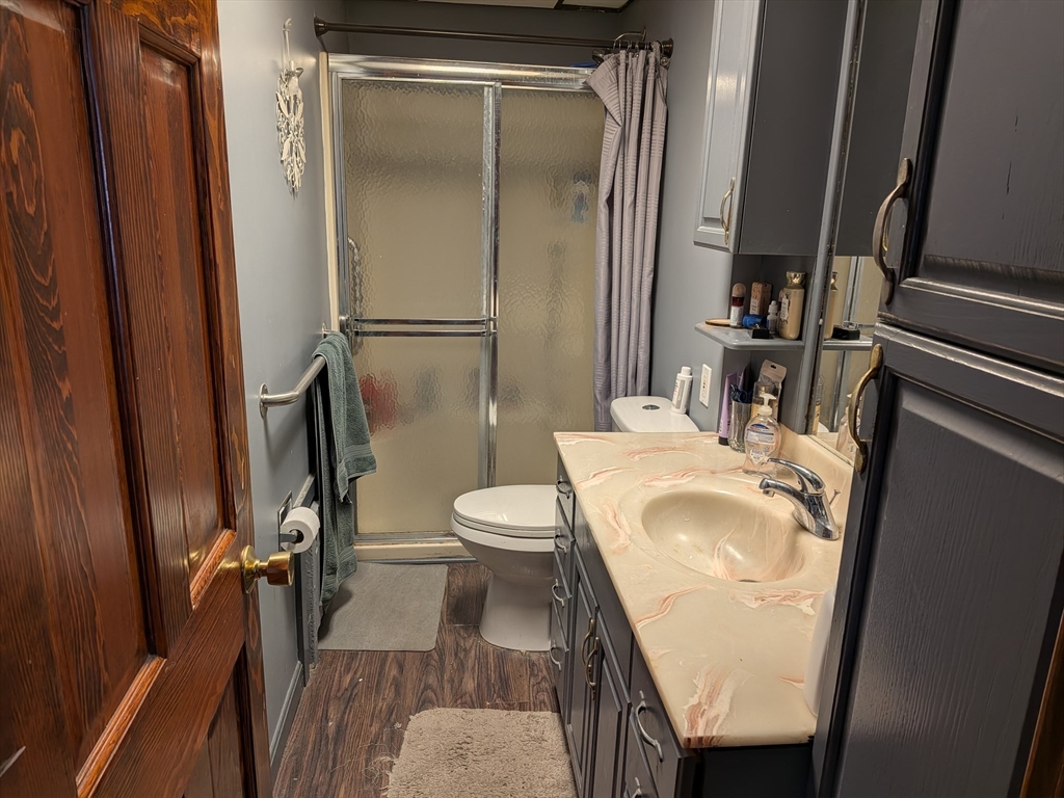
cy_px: 399
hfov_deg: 71.6
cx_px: 532
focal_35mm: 24
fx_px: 738
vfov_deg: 56.8
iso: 39
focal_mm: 4.53
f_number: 1.7
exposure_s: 1/120
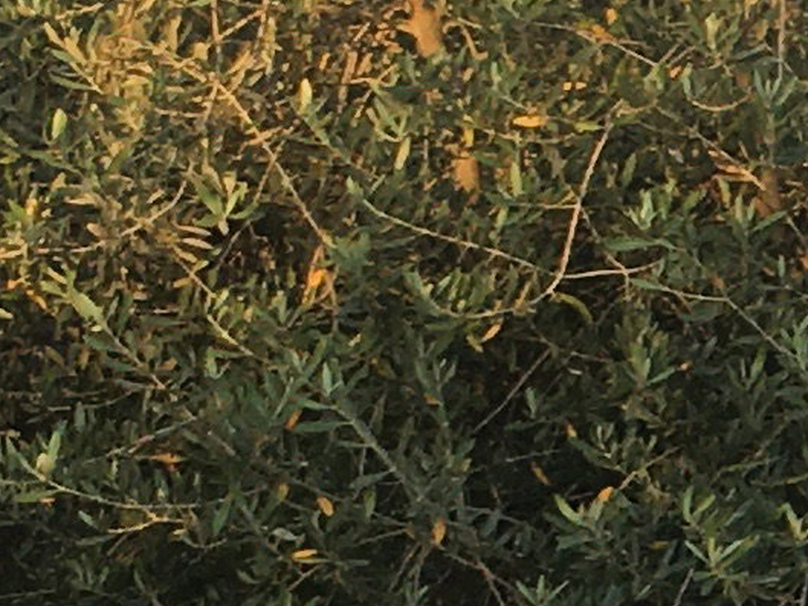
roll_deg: -2.9
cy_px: 571
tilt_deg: -8.3
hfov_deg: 8.5
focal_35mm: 221
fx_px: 5160
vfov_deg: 6.7
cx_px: 1648
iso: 25
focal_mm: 4.15
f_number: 2.2
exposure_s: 1/207
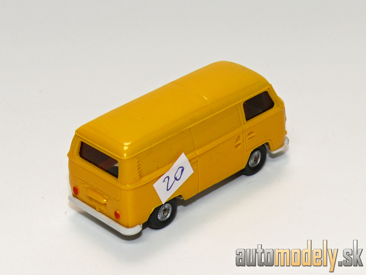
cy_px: 138
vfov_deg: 11.9
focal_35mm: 125
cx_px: 183
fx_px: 1322
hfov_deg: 15.8
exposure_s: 1/30
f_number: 4
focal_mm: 14.8
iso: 100
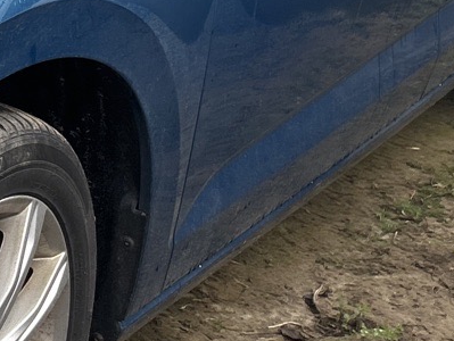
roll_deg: -4.3
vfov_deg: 11.8
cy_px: 40
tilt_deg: -18.5
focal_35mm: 125
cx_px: -336
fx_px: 1641
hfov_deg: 14.1
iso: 50
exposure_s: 1/696
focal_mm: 5.7
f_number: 1.5
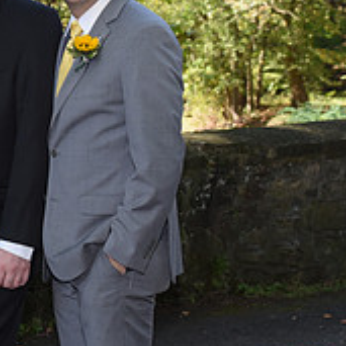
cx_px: -210
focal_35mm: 138
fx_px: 1561
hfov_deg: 11.9
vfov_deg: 12.6
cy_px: 230
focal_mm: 48
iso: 640
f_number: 6.3
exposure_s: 1/200
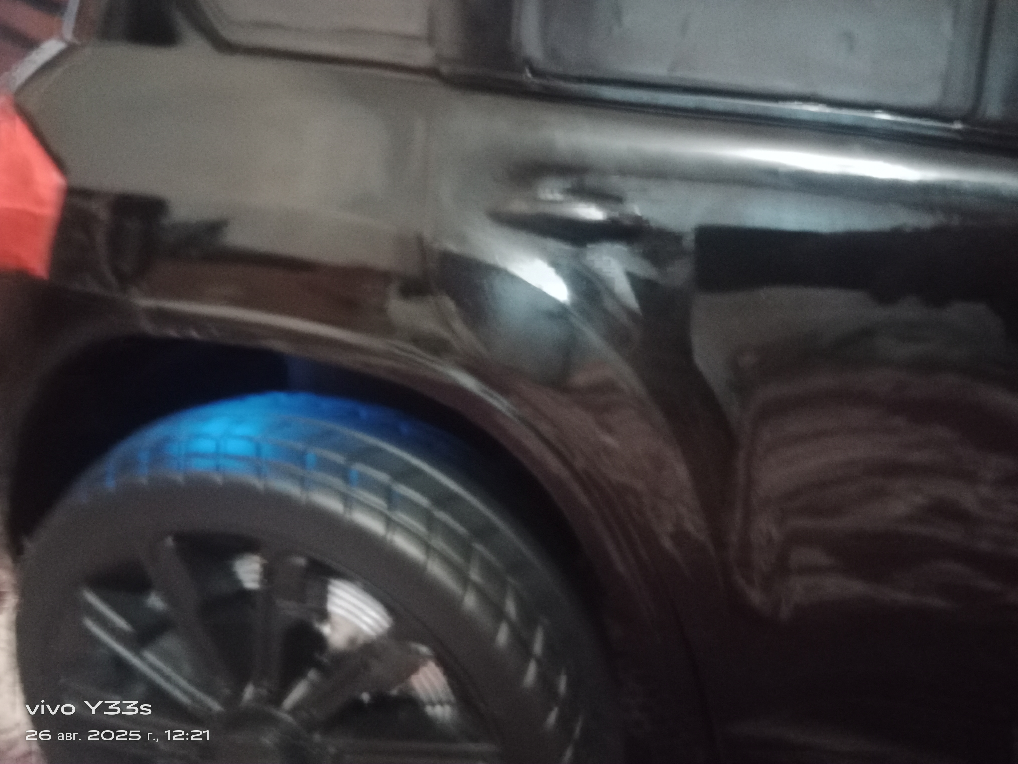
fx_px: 765
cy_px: 382
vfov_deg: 53.1
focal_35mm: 26
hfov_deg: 67.3
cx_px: 509
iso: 8169
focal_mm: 3.96
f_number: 1.8
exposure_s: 1/14.3
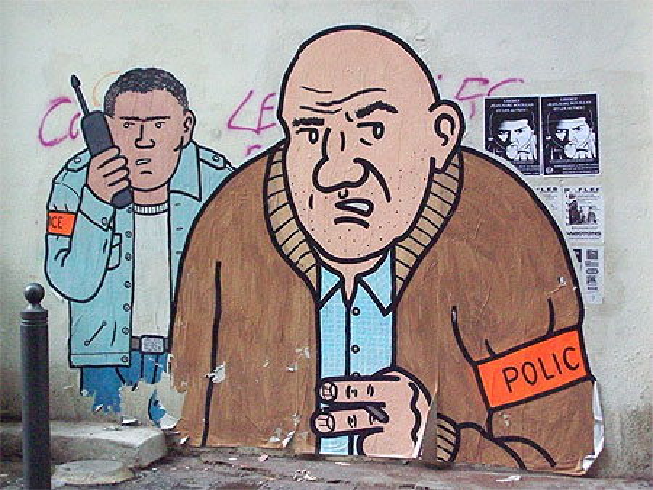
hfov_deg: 27.8
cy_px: 245
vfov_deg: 21.0
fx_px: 1321
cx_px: 326
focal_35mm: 70
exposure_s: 1/180
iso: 800
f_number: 3.8
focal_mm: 11.6
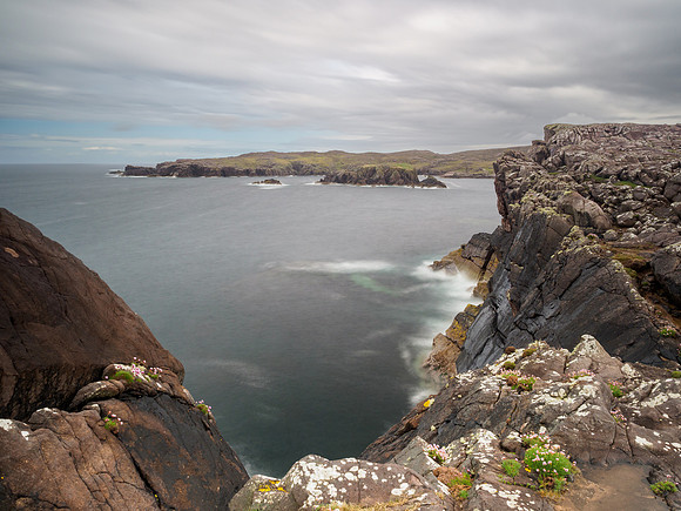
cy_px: 256
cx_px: 340
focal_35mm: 24
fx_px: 472
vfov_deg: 56.8
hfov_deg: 71.6
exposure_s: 25
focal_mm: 12
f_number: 7.1
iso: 200
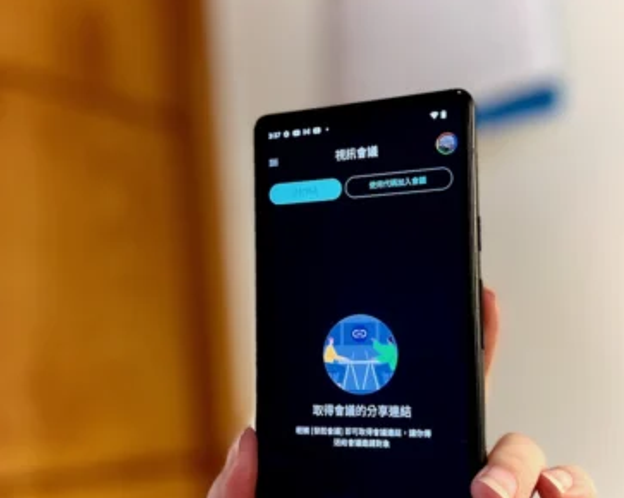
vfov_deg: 51.5
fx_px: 517
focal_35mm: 28
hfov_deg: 62.2
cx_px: 337
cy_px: 249
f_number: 1.5
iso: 64
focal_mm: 5.7
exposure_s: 1/60
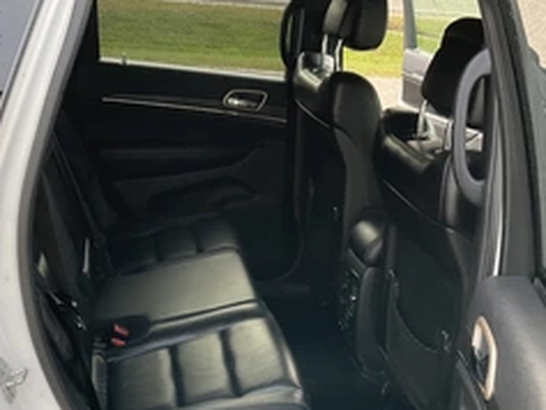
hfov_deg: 38.9
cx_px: 251
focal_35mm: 49
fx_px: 773
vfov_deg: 29.2
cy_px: 309
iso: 32
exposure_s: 1/132
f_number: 1.8
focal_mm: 3
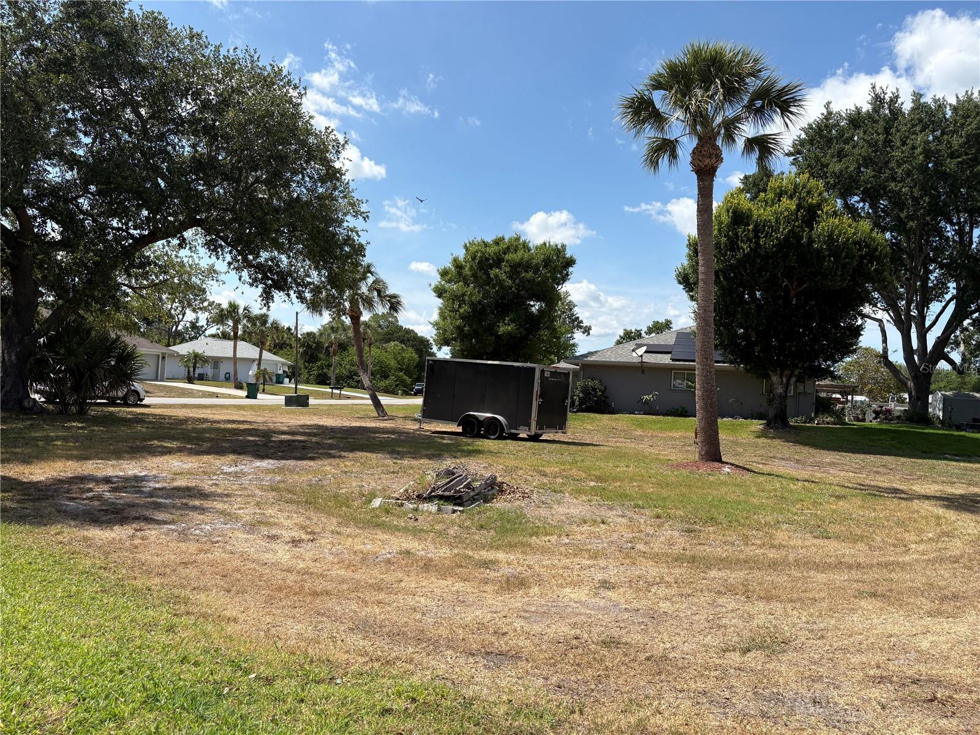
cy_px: 368
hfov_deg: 67.3
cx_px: 490
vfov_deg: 53.1
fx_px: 736
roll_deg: -2.8
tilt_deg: +3.1
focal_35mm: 26
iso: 50
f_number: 1.6
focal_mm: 5.96
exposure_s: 1/3623
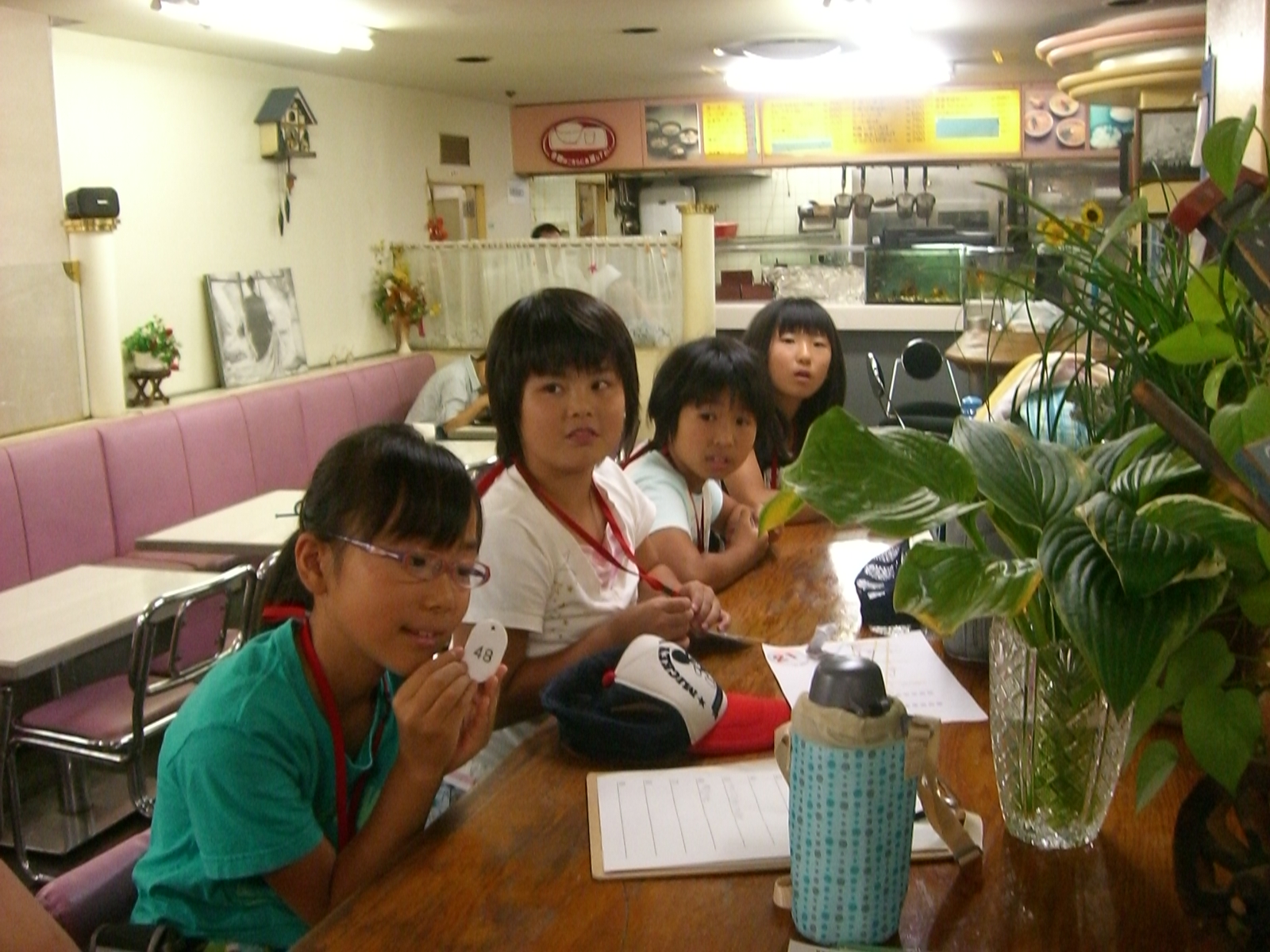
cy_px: 476
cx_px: 635
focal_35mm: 38
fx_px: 1394
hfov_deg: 49.0
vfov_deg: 37.7
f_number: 2.7
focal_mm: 6.2
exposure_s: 1/80
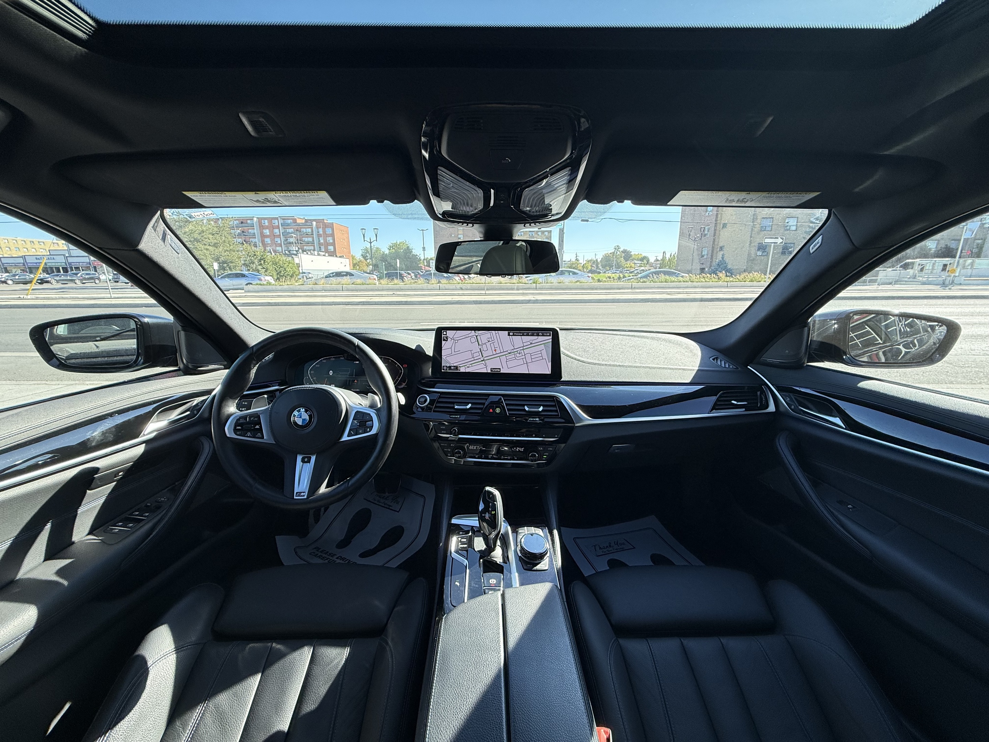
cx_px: 494
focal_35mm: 14
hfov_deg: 102.1
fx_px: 400
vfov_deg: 85.7
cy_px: 371
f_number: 2.2
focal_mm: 2.22
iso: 64
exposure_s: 1/286
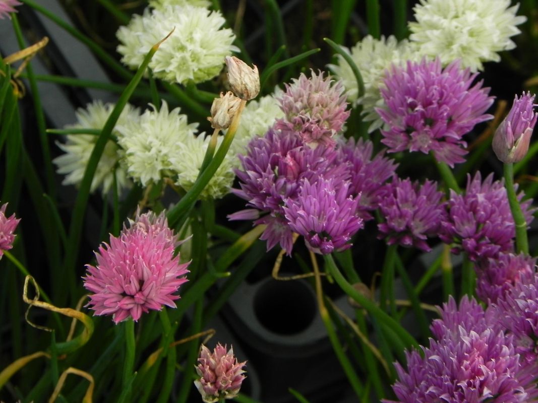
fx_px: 2859
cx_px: 269
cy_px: 202
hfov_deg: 10.7
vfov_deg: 8.1
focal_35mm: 184
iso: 160
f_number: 5
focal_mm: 32.7
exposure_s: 1/60
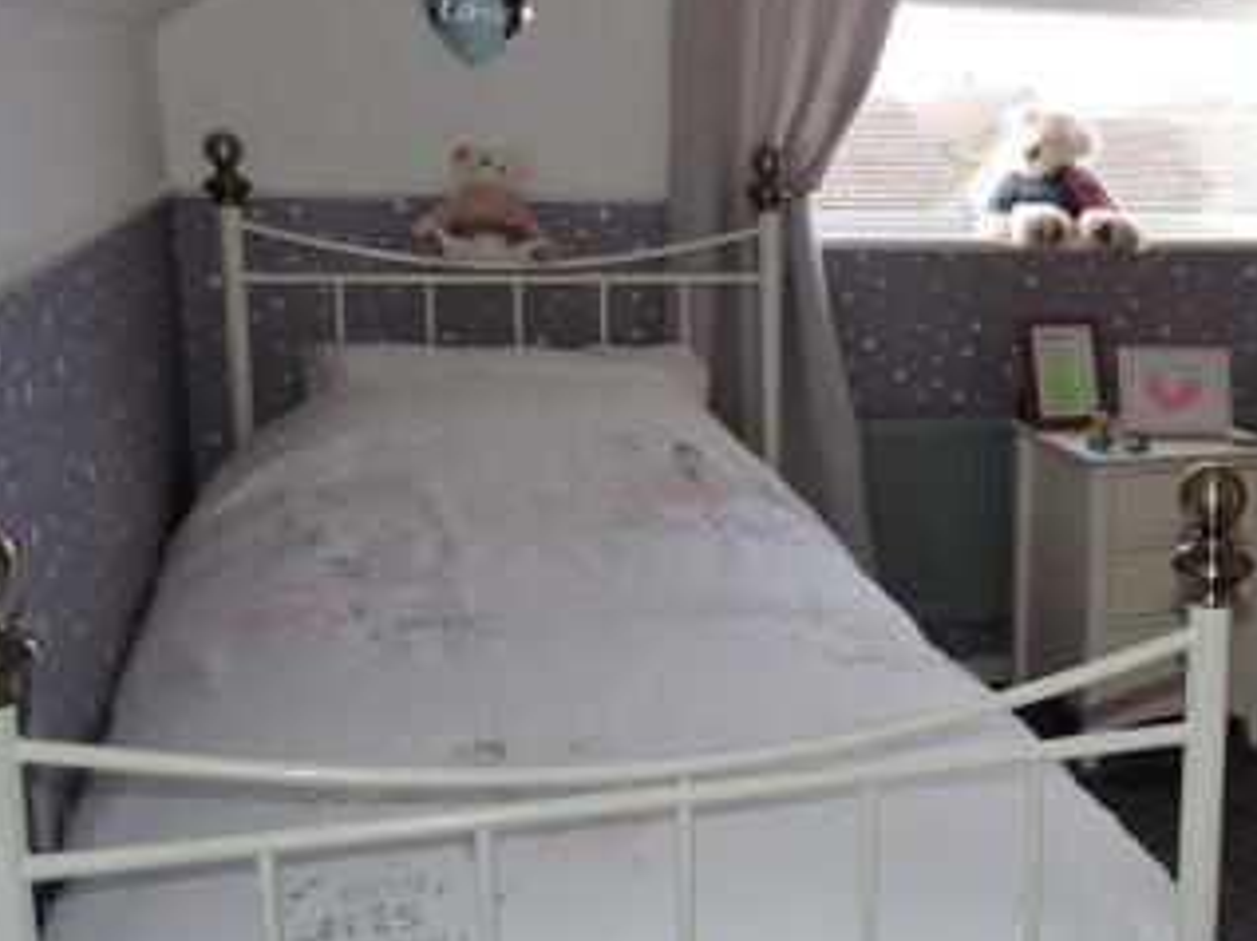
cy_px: 461
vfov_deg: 32.8
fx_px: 1597
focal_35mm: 44
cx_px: 1121
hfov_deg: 39.9
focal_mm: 4.3
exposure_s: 1/30
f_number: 3.3
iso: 200
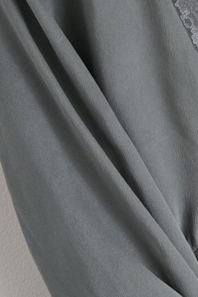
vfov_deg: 22.1
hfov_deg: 13.9
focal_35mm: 92
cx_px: 305
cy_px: 192
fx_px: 759
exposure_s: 1/60
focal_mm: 5.4
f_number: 1.8
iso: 800
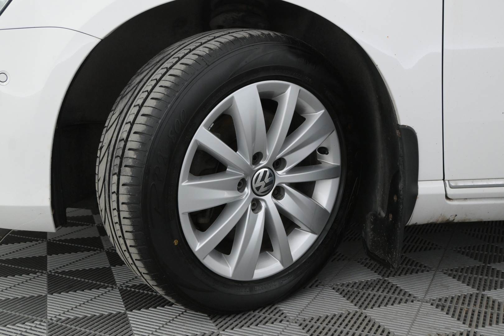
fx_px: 546
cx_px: 252
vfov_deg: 34.2
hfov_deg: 49.6
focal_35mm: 39
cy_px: 168
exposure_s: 1/100
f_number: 5.6
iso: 2500
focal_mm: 26
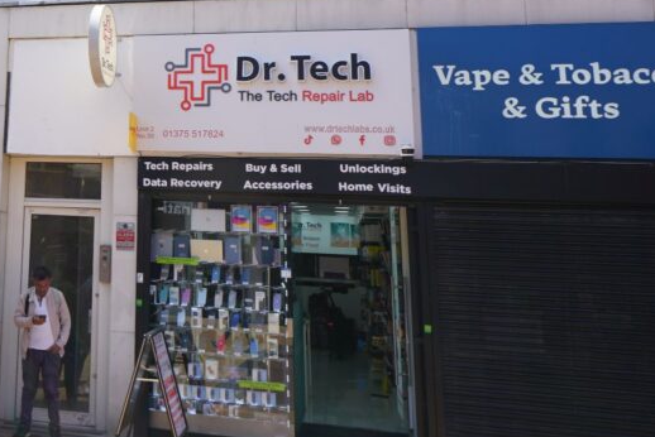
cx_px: 14
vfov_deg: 25.6
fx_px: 928
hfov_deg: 35.5
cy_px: 32
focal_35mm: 51
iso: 100
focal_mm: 22
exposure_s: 1/80
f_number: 11
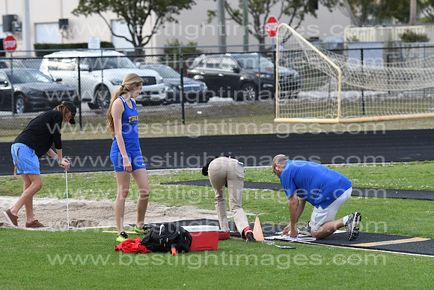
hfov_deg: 13.0
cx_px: 217
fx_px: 1899
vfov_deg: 8.7
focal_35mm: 158
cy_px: 145
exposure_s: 1/1600
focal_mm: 105
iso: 400
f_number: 4
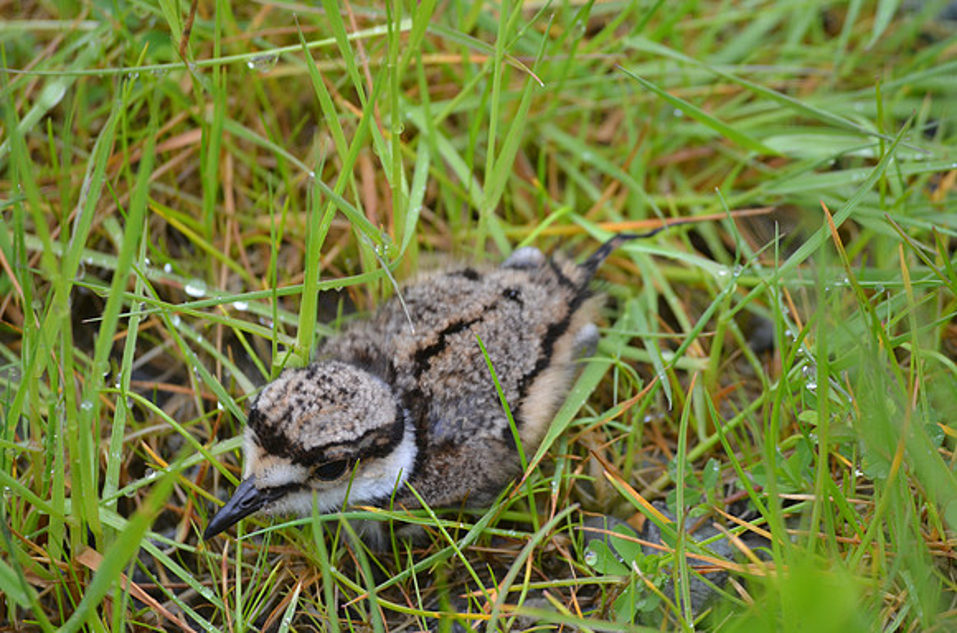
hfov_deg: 4.6
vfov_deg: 3.0
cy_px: 316
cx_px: 478
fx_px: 11936
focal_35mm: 450
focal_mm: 300
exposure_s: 1/1000
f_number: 5.6
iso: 800
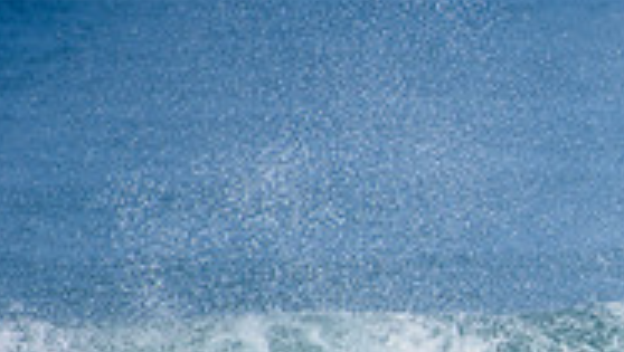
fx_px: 27043
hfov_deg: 1.3
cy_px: 374
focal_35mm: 1633
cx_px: 923
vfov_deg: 0.7
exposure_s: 1/2000
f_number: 5.6
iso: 160
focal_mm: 500
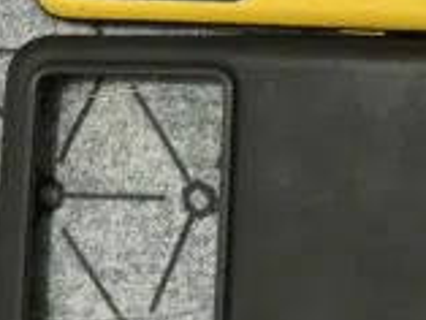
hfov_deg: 16.4
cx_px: 410
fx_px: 1453
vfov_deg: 12.3
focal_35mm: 118
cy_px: -49
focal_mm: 3
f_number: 1.8
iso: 320
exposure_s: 1/30
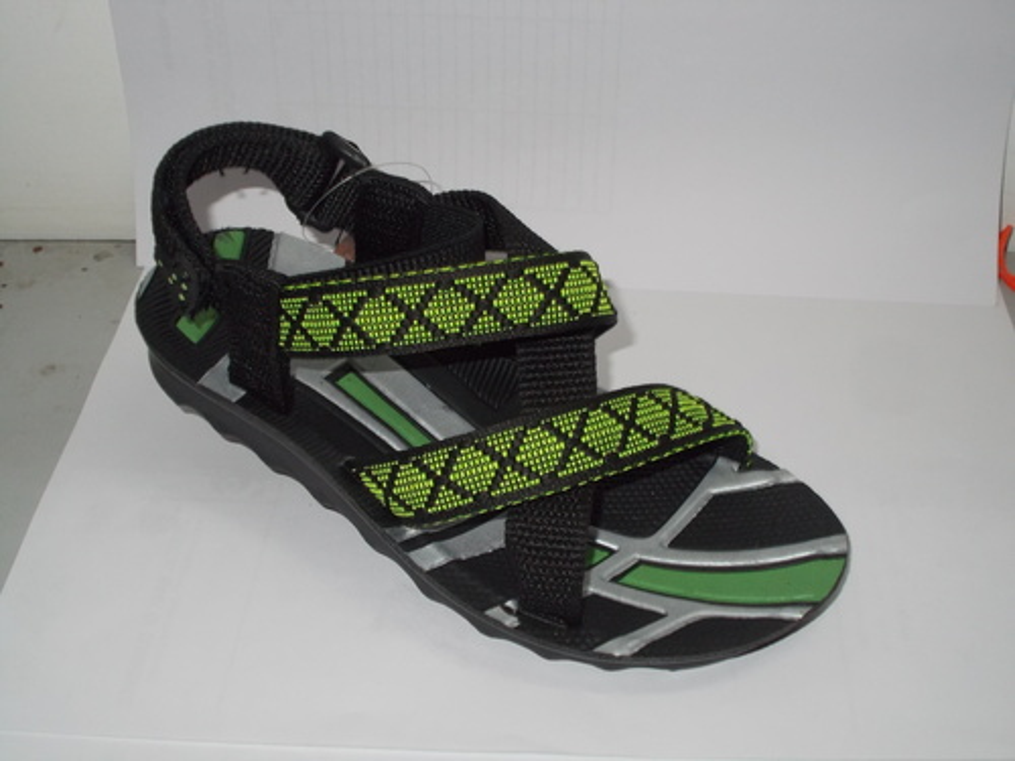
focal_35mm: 44
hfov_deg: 42.9
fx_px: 1290
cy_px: 380
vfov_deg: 32.9
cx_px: 508
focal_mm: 7.9
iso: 200
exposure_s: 1/30
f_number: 4.2
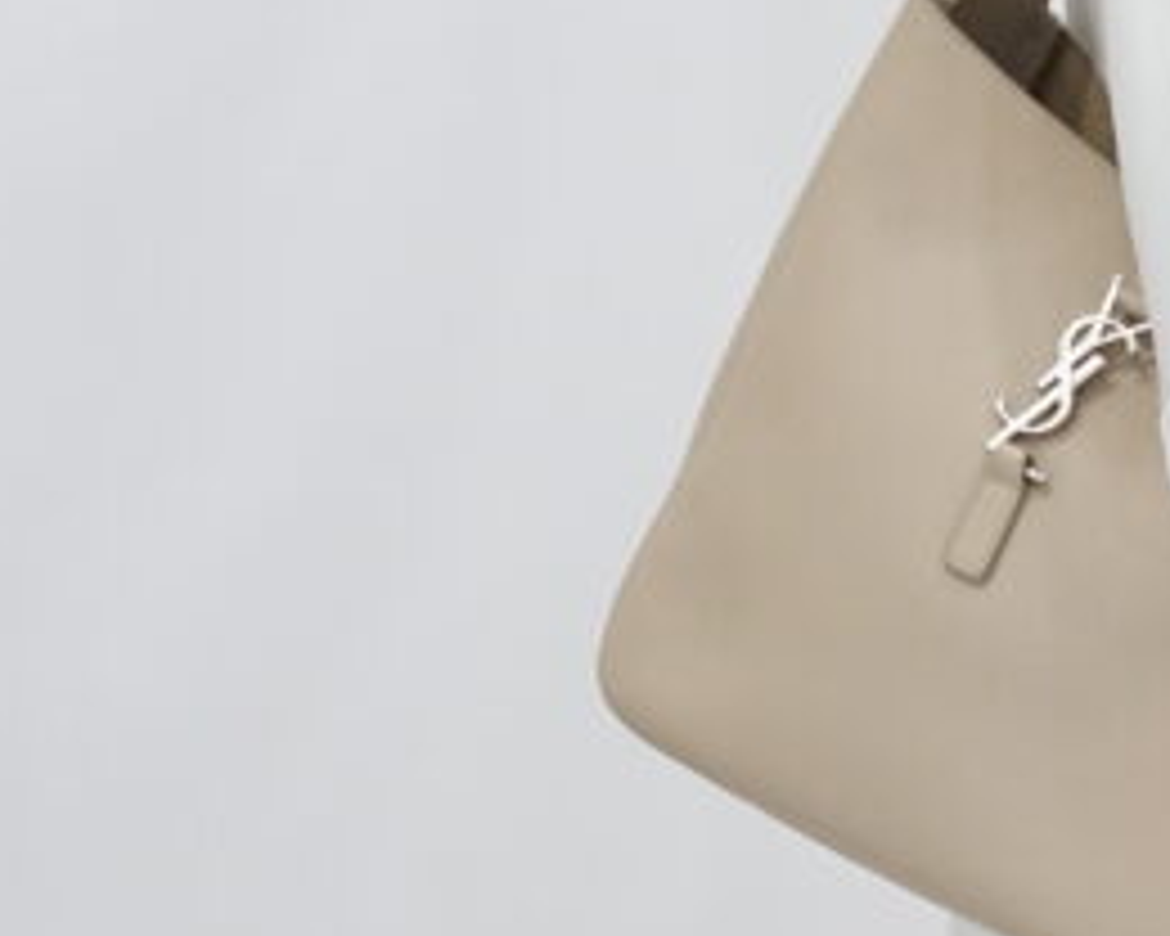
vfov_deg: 8.3
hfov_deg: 10.3
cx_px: 1438
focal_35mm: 185
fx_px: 6406
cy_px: 886
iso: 640
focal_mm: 50
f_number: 6.3
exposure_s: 1/13
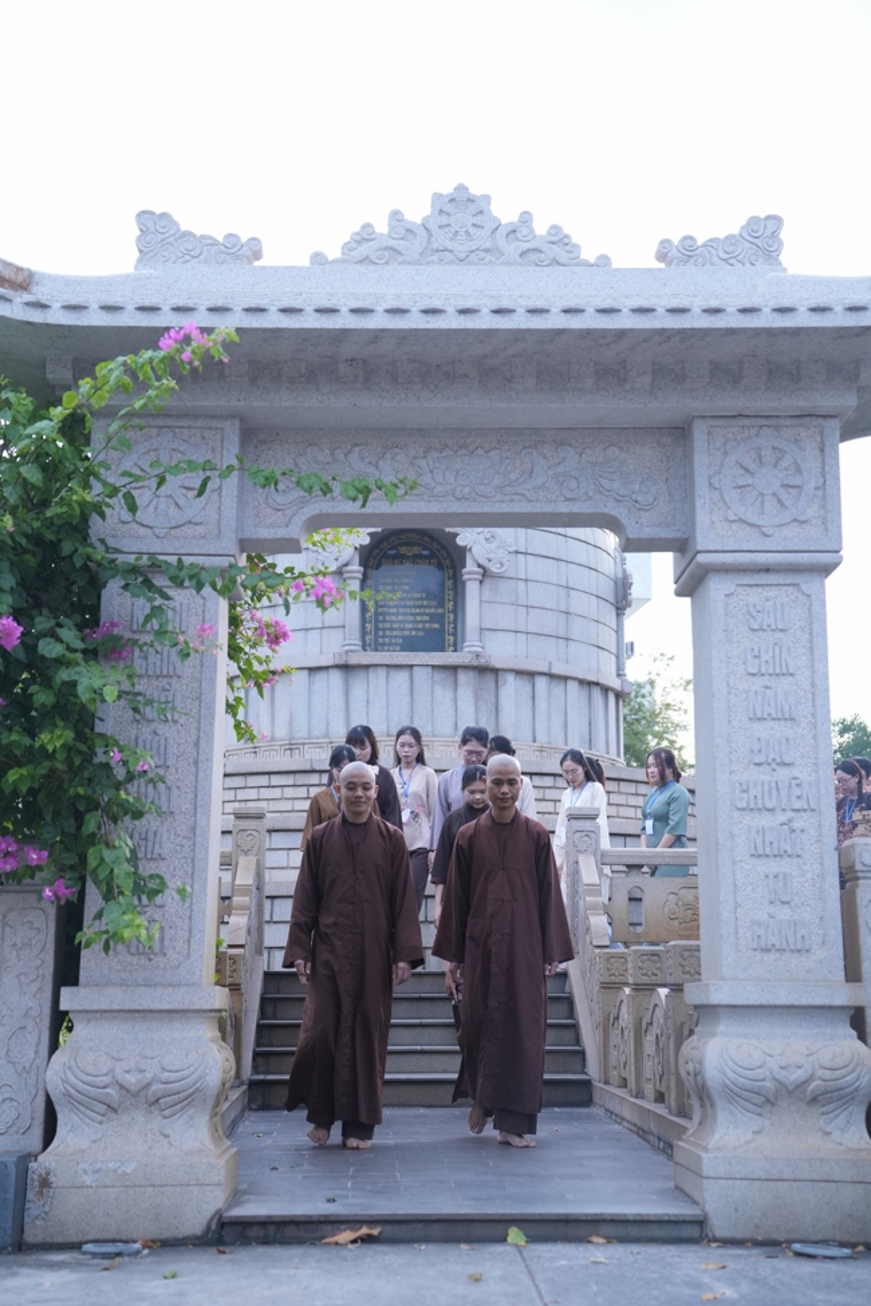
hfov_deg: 27.5
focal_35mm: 49
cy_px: 653
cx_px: 436
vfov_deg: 40.3
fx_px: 1778
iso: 1250
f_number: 3.2
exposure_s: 1/320
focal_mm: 49
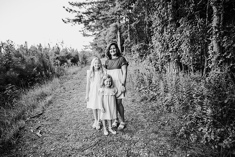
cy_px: 78
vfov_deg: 53.2
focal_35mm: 24
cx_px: 118
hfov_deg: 73.7
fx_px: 157
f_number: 2.2
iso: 320
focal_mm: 24
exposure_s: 1/250
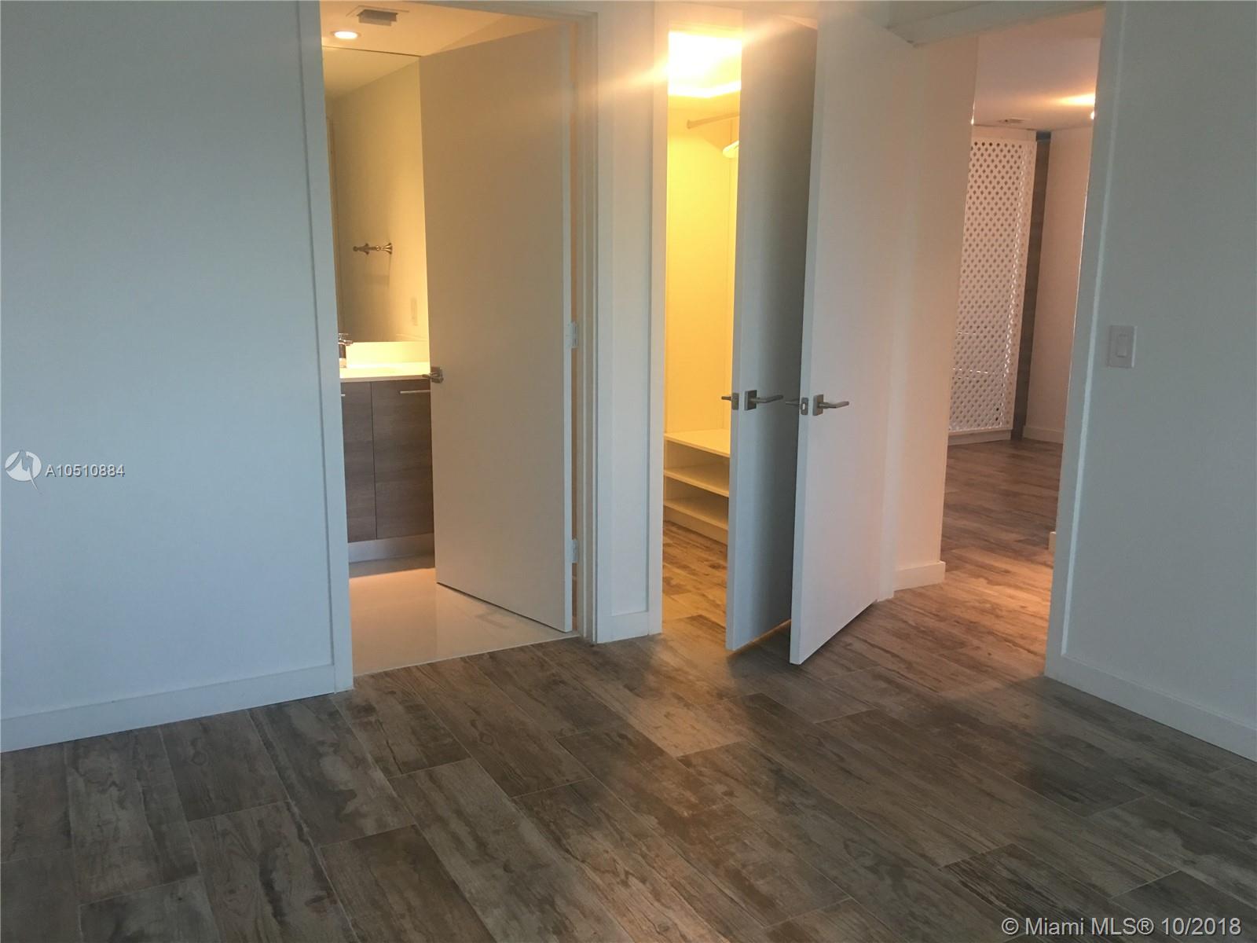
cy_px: 472
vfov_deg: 48.2
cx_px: 628
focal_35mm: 29
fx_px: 1053
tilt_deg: -9.4
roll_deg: -1.4
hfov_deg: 61.7
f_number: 2.2
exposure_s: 1/15
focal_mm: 4.15
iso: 64
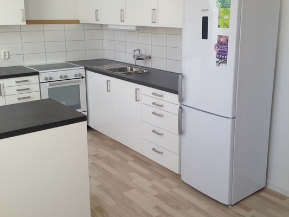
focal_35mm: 42
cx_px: 164
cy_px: 101
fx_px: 351
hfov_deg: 44.7
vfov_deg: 34.3
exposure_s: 1/191
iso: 50
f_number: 2.4
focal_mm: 4.28
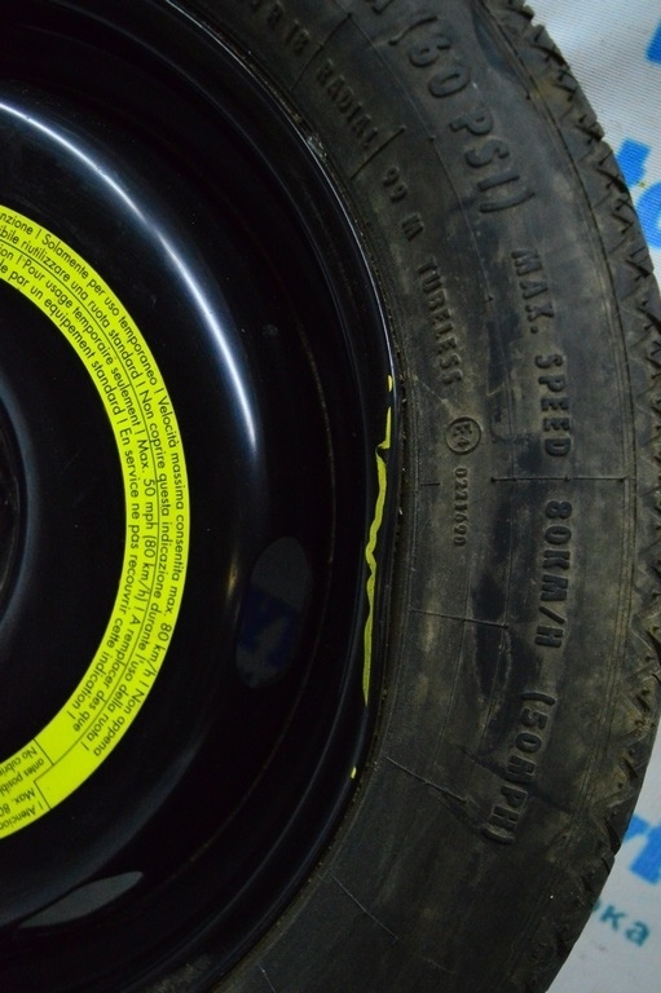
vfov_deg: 57.3
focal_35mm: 33
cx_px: 330
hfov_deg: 39.9
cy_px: 496
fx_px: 910
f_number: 3.8
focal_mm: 22
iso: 6400
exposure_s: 1/800
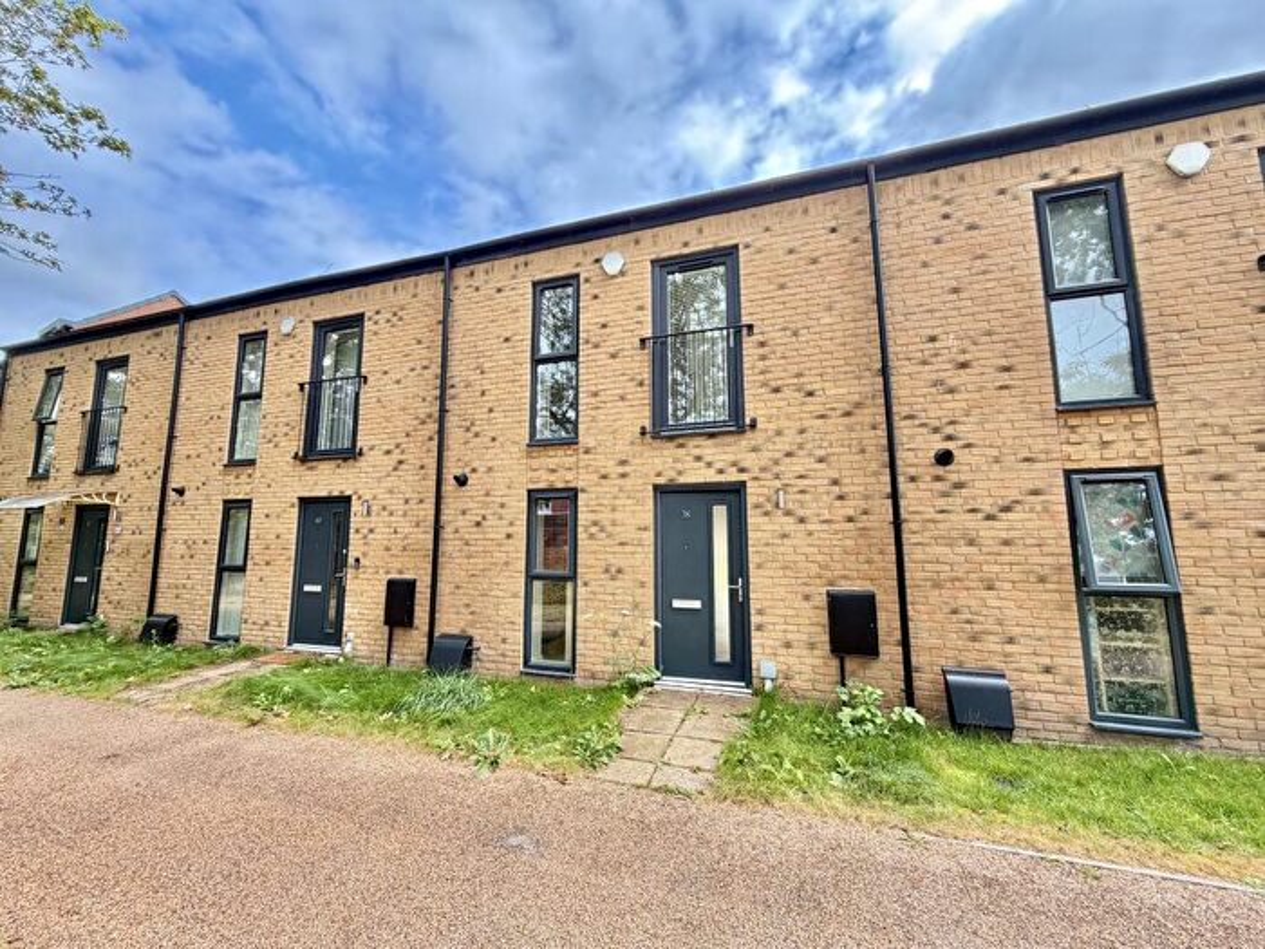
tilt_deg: +14.7
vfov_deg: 85.7
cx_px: 632
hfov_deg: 102.1
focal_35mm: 14
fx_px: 512
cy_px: 474
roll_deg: +0.0
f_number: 2.2
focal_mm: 2.22
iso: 50
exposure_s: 1/154
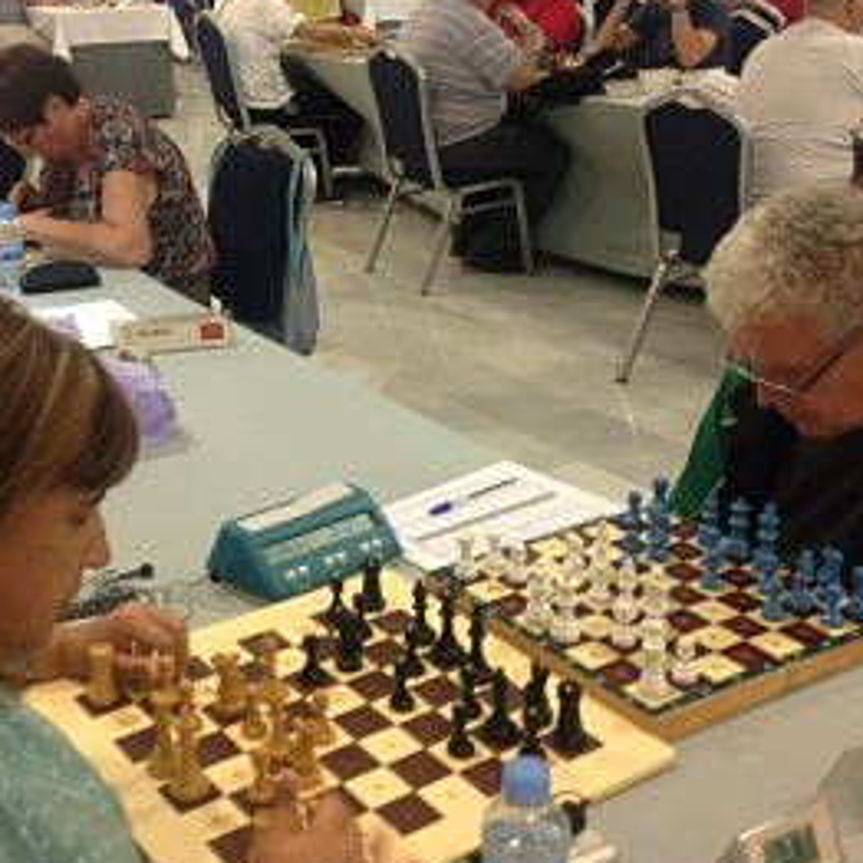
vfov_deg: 32.2
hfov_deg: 32.1
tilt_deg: -18.3
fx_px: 1495
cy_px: 382
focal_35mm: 53
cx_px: 346
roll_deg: +0.5
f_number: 2.4
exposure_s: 1/17
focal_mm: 4.28
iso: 100
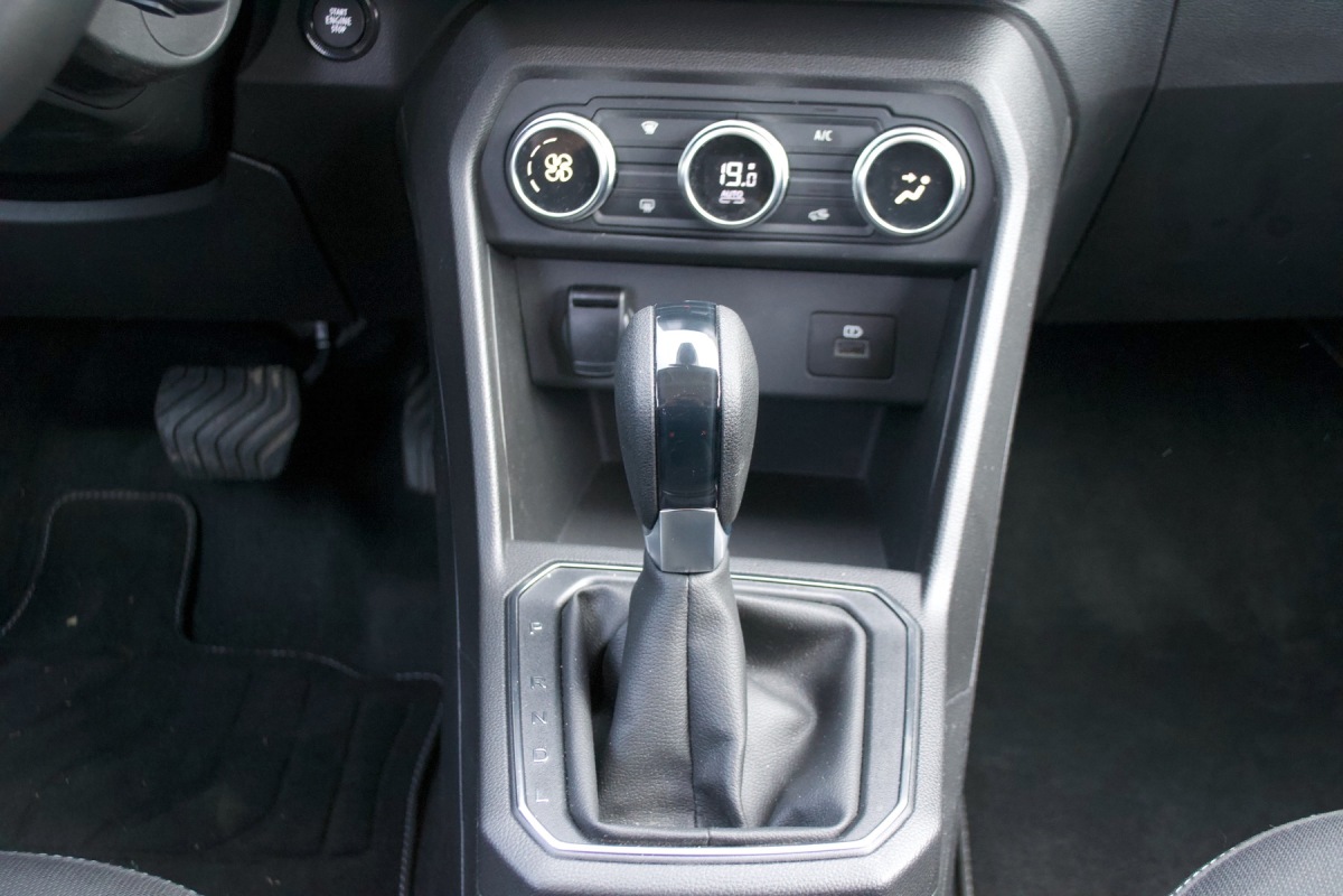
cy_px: 448
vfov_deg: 34.2
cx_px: 672
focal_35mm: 39
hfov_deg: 49.6
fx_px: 1455
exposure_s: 1/60
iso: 1250
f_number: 4.2
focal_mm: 26
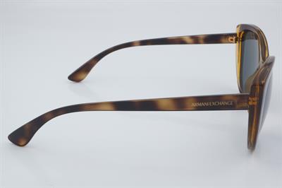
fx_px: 411
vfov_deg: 25.7
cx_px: 141
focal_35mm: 52
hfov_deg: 37.9
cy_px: 94
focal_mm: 35
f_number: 32
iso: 100
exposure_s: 1/4
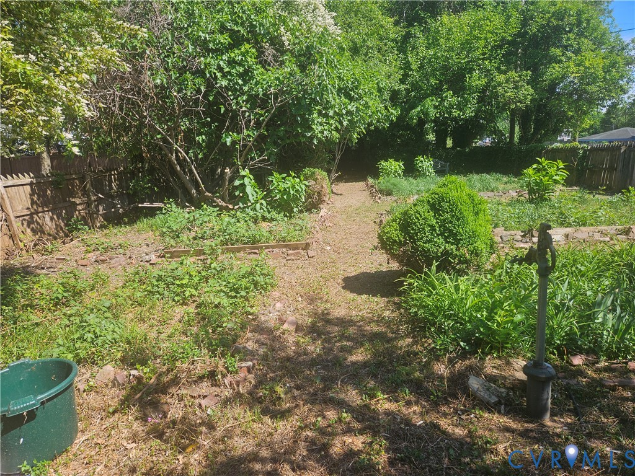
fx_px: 422
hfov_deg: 73.9
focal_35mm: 23
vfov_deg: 58.9
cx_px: 318
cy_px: 238
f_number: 1.8
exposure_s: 1/1078
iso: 25
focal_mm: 5.4
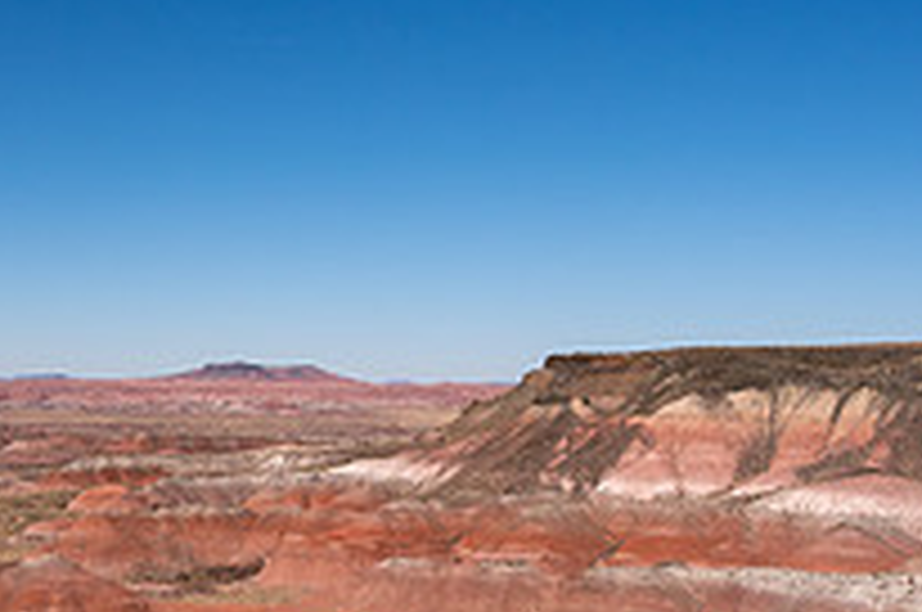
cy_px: 428
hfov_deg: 28.3
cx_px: 58
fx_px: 1739
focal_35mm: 68
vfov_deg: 19.9
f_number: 8
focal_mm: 24
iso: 200
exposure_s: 1/1000
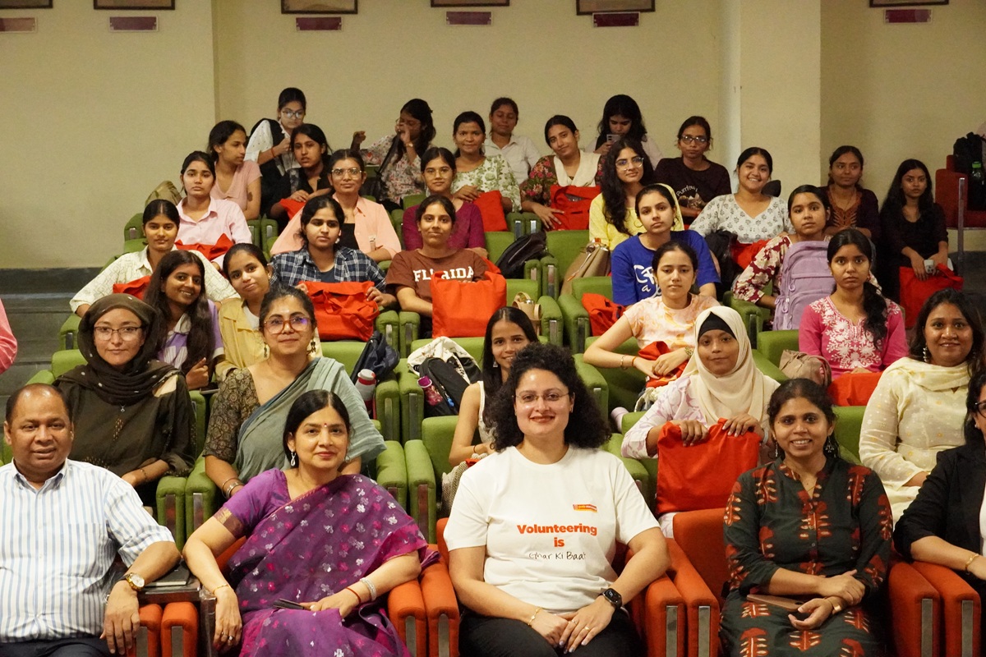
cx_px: 493
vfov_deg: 22.1
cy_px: 328
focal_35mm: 62
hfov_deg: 32.6
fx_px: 1684
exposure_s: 1/125
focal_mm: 41
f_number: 6.3
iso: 16000
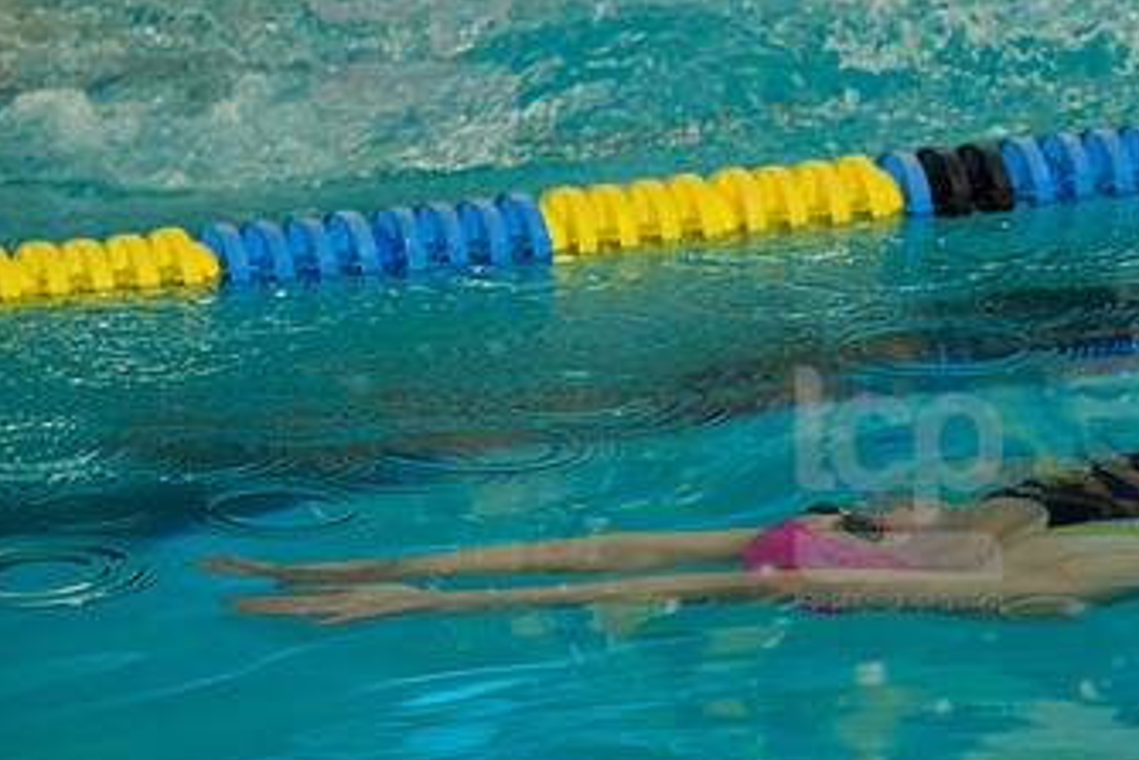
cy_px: 489
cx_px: 900
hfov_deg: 6.6
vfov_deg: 4.4
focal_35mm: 313
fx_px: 9907
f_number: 5.6
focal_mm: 180
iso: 2000
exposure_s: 1/250
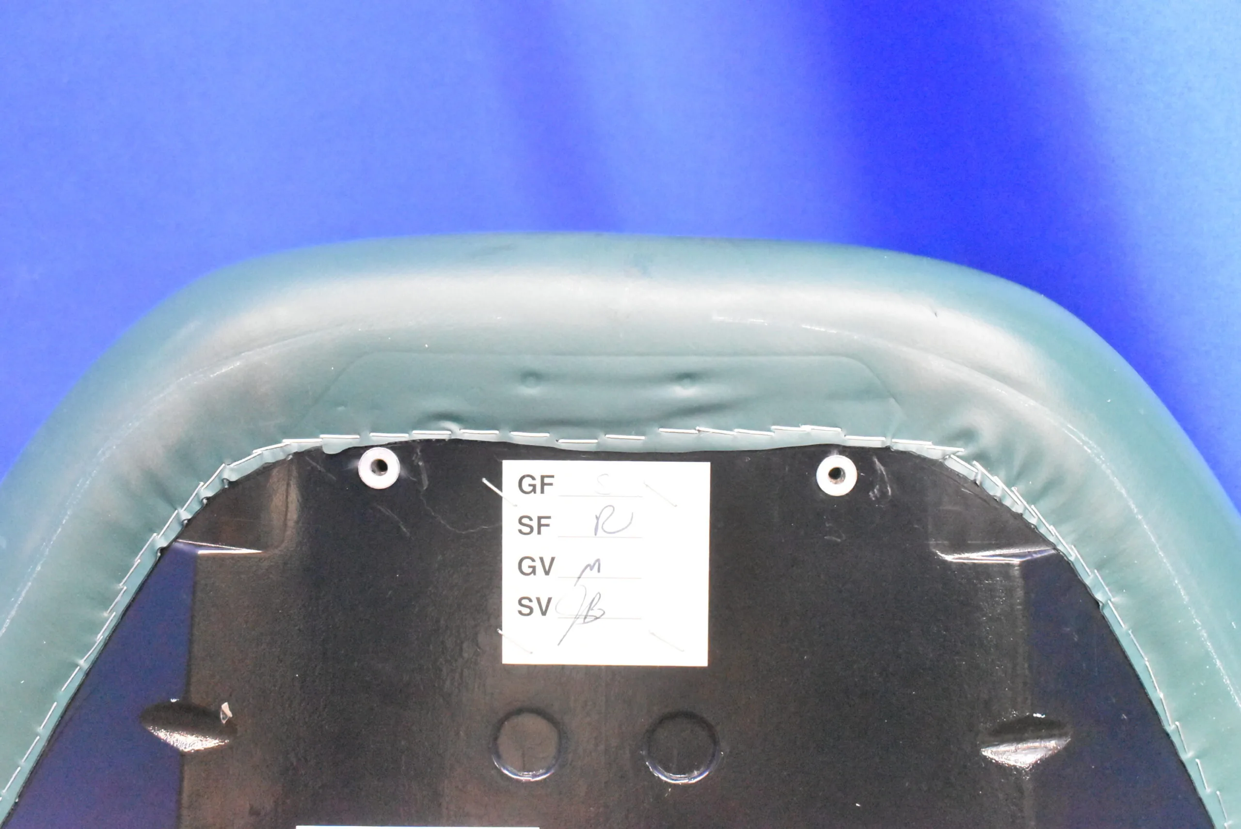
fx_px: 1656
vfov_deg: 28.1
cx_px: 620
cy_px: 414
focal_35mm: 48
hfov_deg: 41.1
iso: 20000
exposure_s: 1/50
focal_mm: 32
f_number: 8
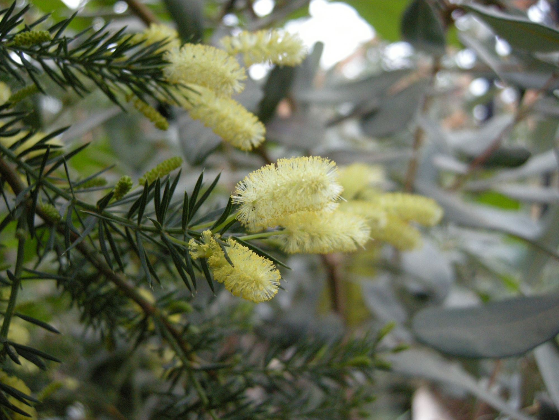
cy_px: 210
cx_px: 280
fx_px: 565
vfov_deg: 40.7
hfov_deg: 52.6
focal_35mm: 35
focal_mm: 7.5
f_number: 2.7
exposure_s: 1/31.6
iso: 400
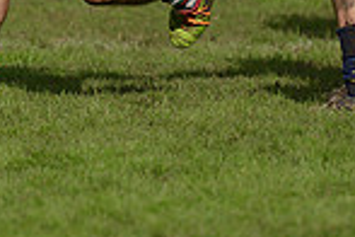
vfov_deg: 1.2
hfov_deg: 1.9
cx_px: 89
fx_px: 10915
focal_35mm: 1107
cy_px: -226
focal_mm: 280
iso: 400
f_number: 4
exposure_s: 1/2500
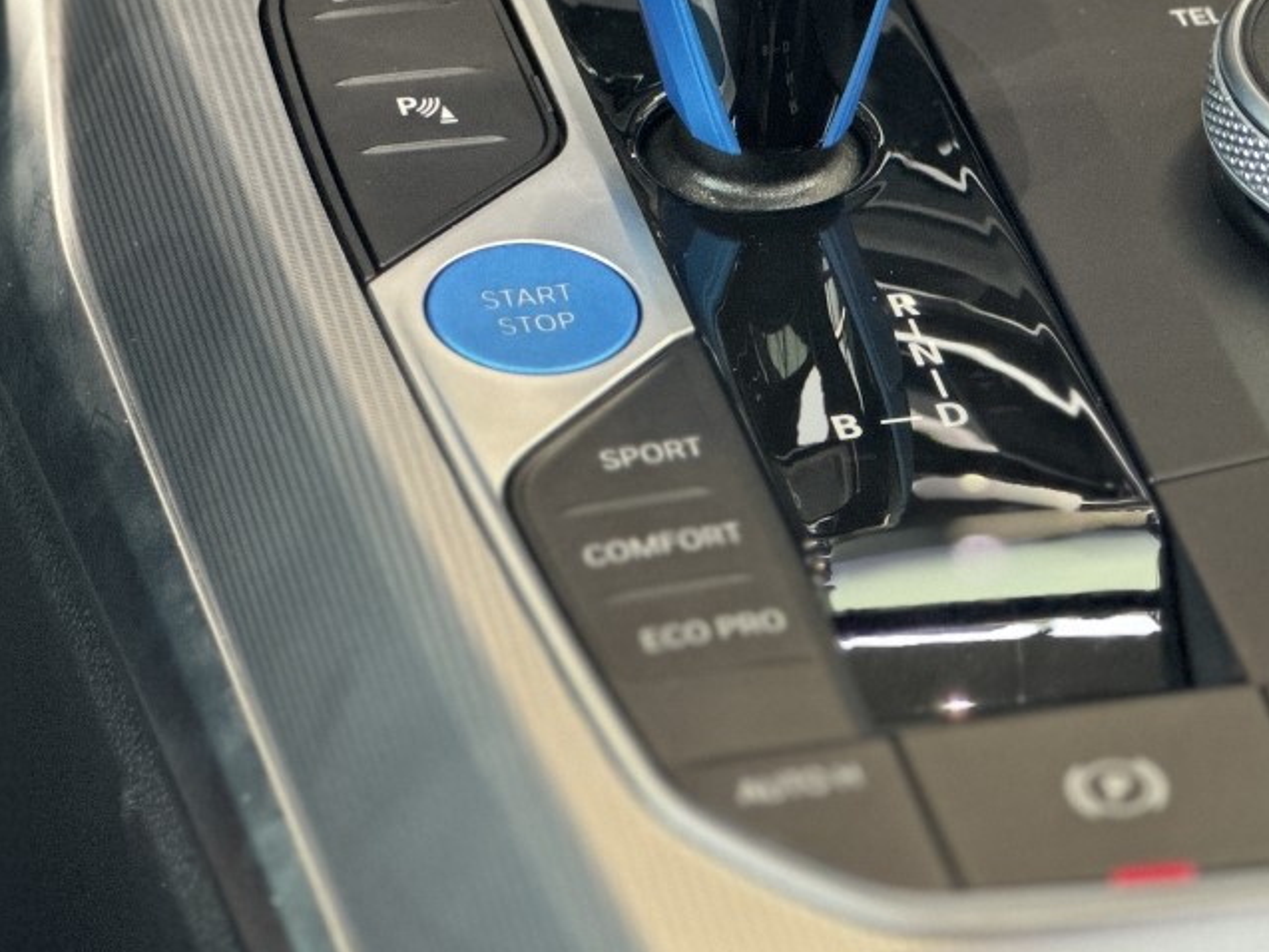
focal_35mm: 174
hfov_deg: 11.3
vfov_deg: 8.5
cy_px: -12
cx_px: 827
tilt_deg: -33.2
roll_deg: -5.3
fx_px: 6380
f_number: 2.8
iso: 400
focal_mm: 9
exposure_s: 1/27
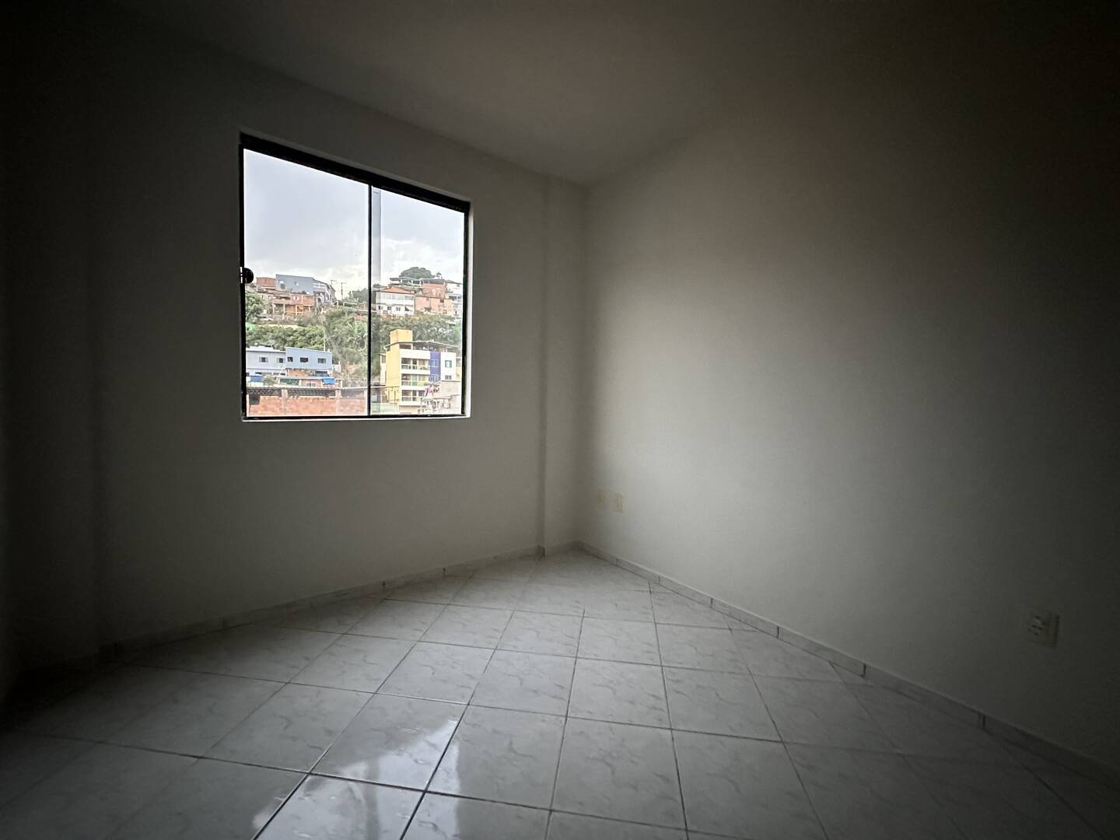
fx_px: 453
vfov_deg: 85.7
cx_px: 560
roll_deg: -0.7
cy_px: 420
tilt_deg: -3.3
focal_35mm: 14
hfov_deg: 102.1
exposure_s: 1/52
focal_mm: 2.22
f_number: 2.2
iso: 1250
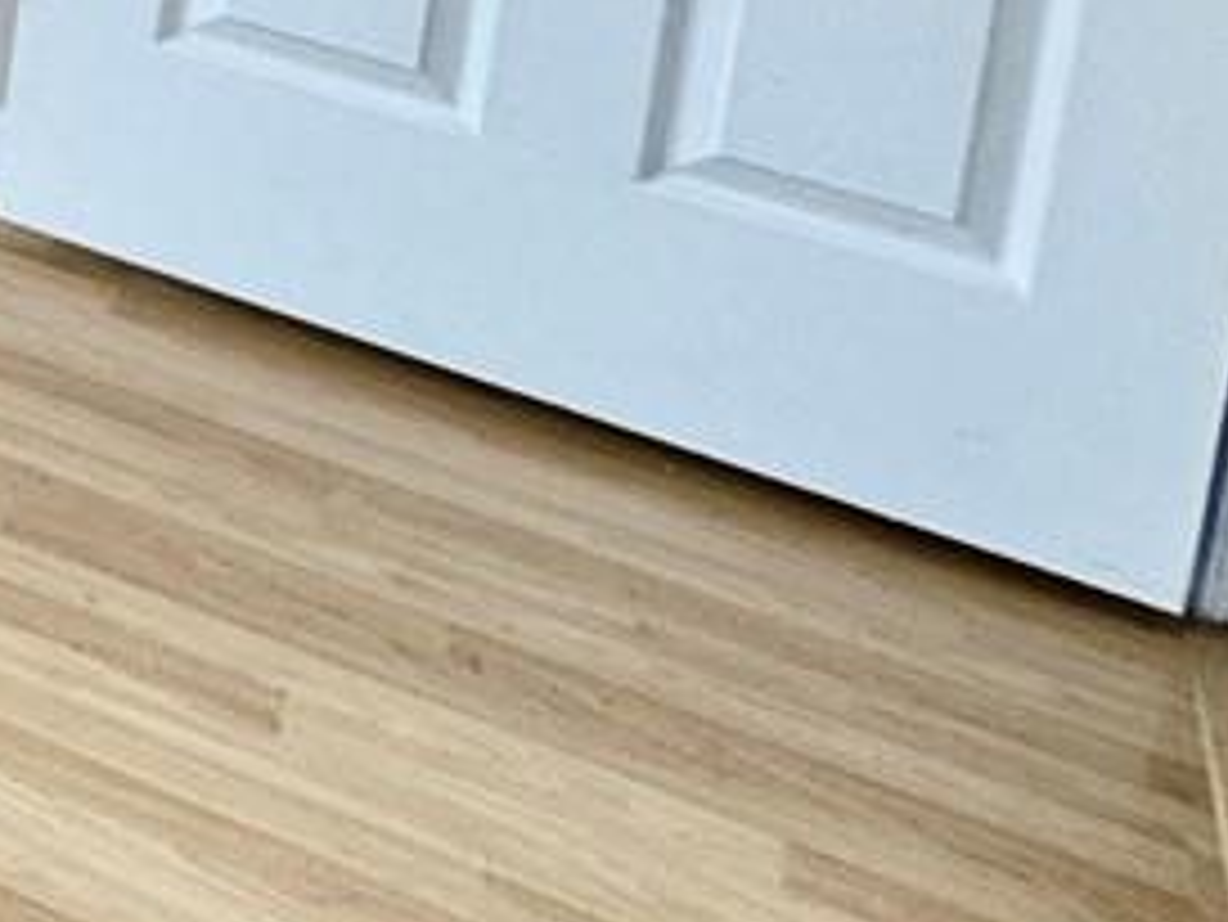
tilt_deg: -7.8
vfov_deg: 14.7
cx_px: -2069
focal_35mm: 82
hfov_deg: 13.2
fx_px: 2910
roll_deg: -0.5
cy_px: -944
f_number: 2.2
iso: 64
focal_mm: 2.22
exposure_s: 1/120
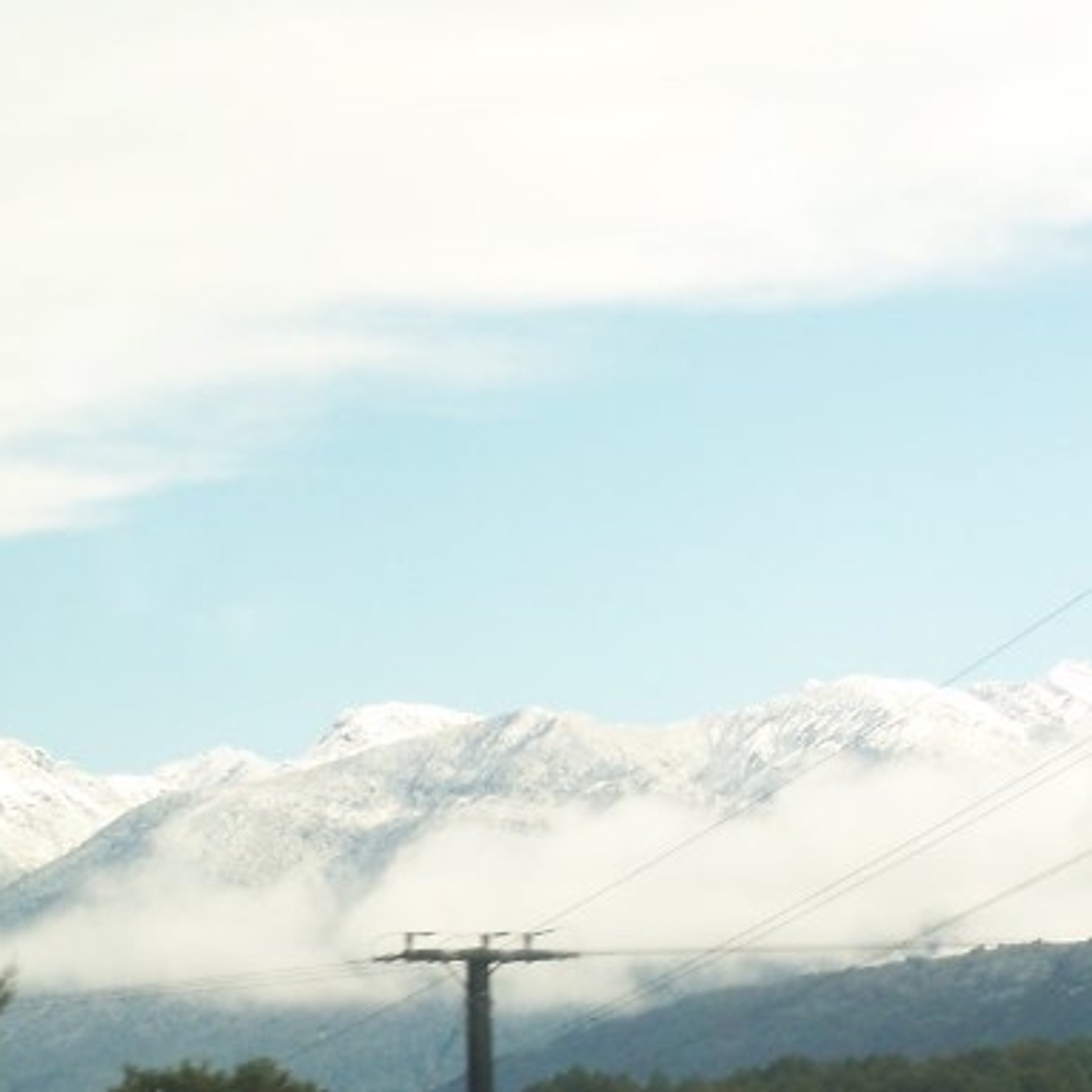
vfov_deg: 8.1
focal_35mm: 216
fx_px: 7709
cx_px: 294
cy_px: 736
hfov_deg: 8.1
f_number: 3.2
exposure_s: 1/125
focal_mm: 19.4
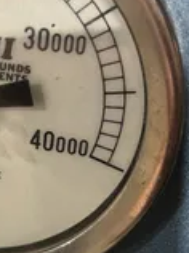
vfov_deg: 29.4
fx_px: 482
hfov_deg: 20.9
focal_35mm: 66
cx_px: -30
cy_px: 131
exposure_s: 1/60
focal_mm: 5.7
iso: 160
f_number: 1.5
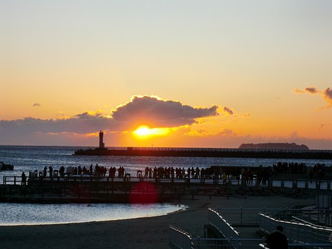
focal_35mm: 112
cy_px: 124
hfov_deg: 17.6
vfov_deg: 13.2
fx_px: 1074
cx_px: 166
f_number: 5.8
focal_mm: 19.6
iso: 64
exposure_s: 1/250
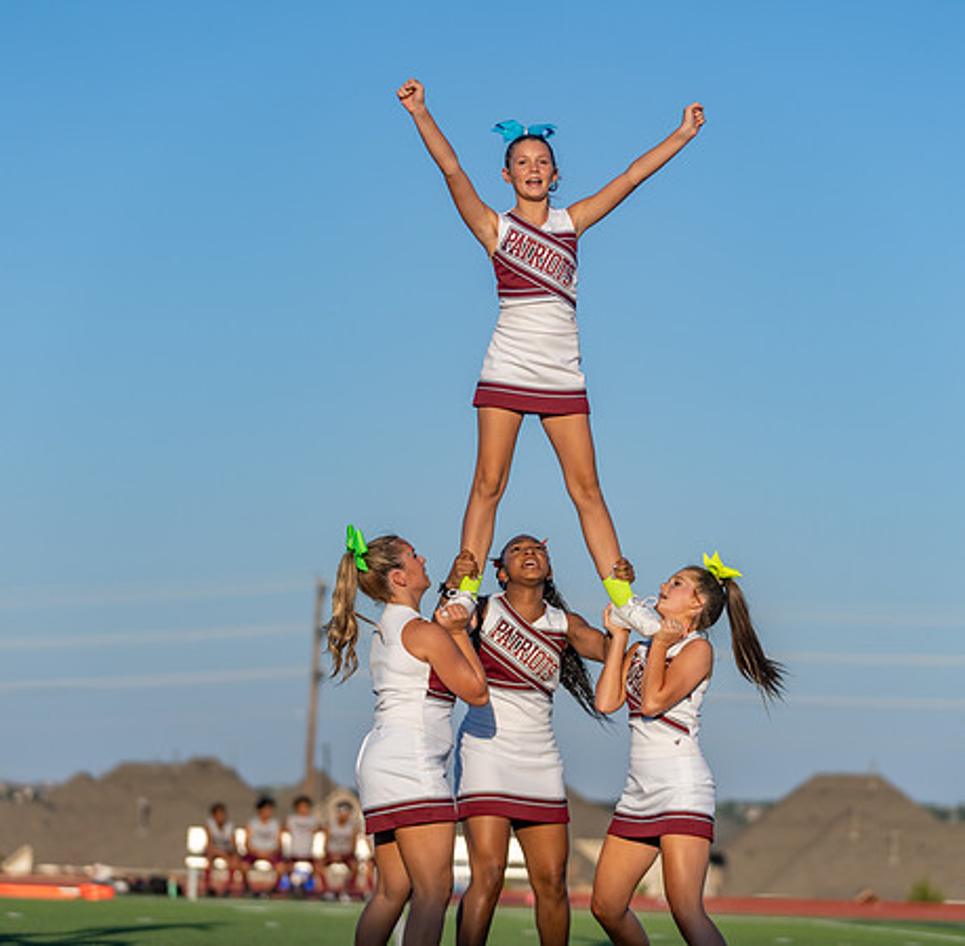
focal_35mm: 138
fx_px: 4298
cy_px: 473
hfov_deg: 12.8
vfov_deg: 12.6
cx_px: 490
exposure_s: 1/2000
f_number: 2.8
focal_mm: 109
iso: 100
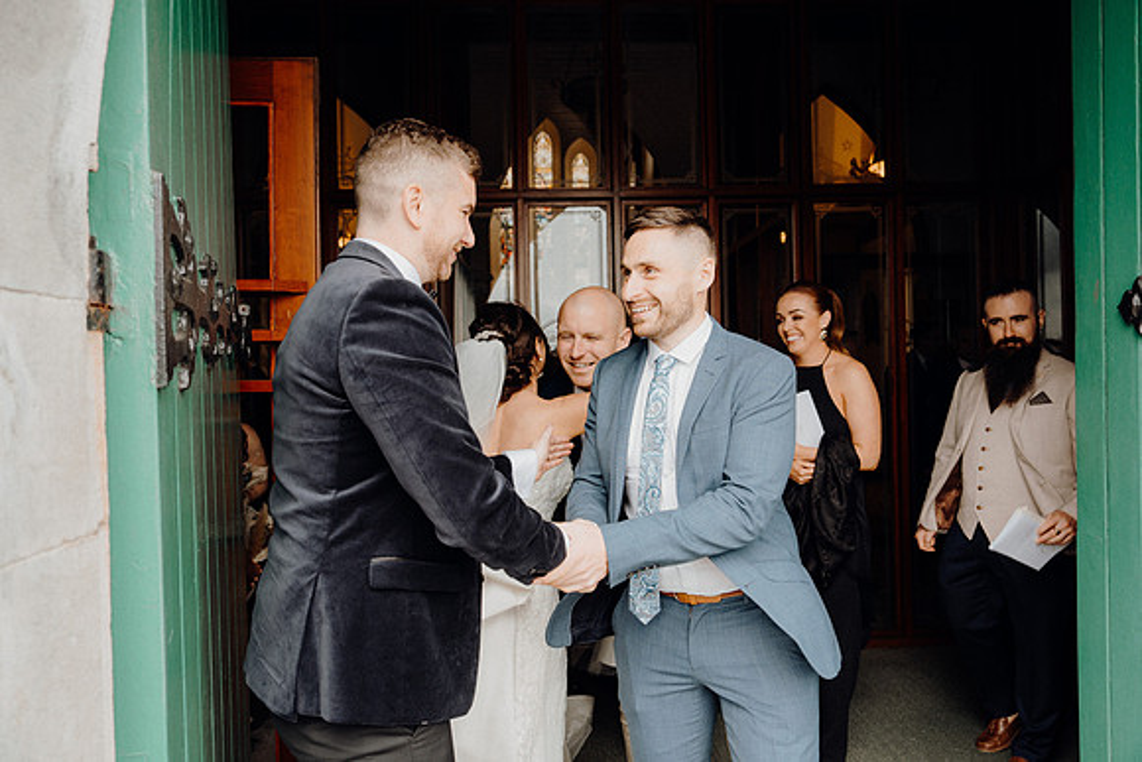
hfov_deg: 67.4
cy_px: 381
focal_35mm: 27
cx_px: 571
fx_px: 857
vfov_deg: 48.0
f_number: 3.5
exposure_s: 1/200
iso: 320
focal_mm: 27
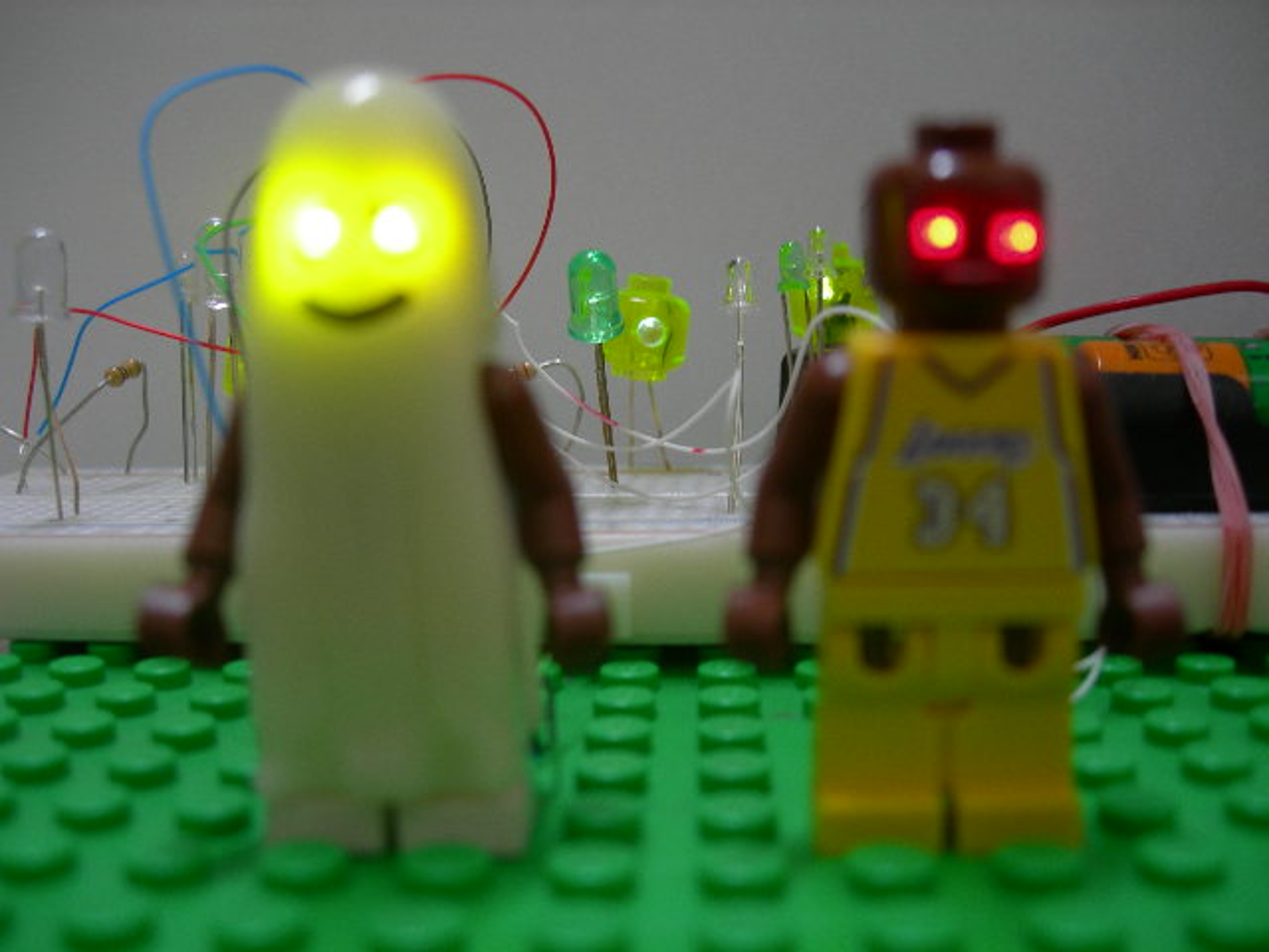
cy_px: 476
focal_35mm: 38
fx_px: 1393
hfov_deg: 49.0
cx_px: 634
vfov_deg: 37.7
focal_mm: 7.8
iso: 50
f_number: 2.8
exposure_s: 1/5.4
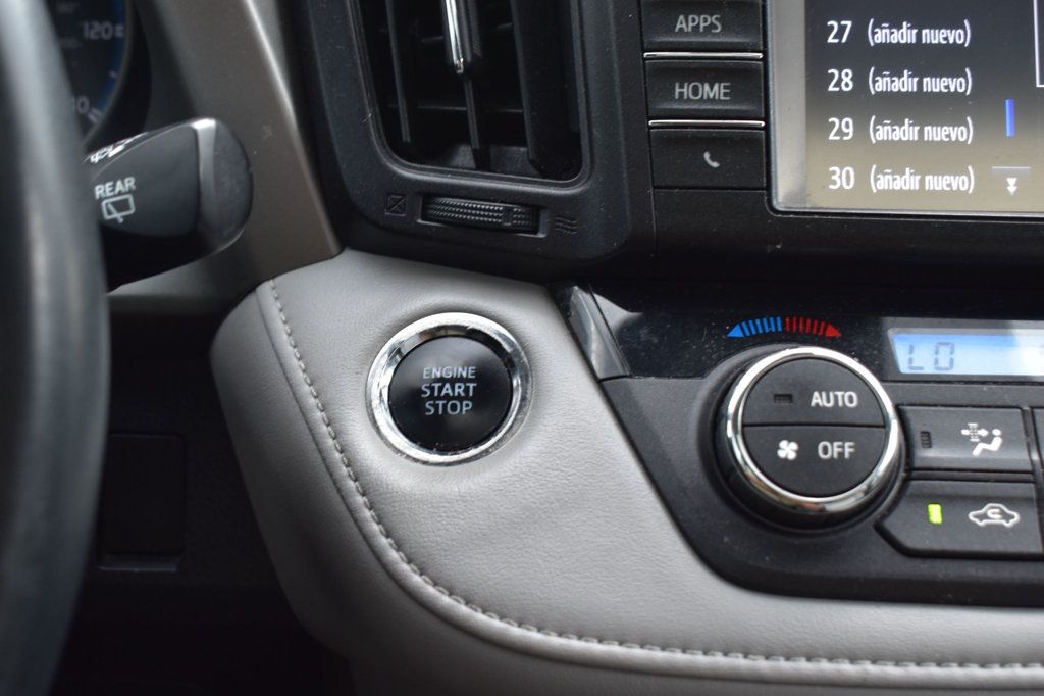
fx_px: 1652
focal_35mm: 57
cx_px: 522
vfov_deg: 23.8
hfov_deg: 35.1
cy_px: 348
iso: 400
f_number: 6.3
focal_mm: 38
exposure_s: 1/20
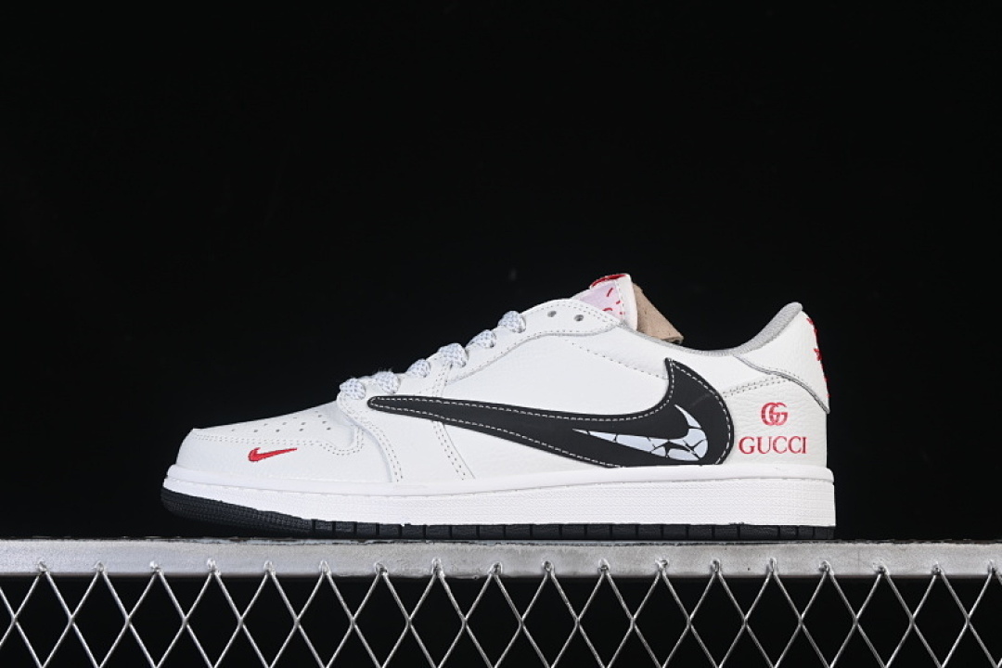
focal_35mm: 75
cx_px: 501
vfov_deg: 18.2
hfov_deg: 27.0
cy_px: 334
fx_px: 2087
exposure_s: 1/80
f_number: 8
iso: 160
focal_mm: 50
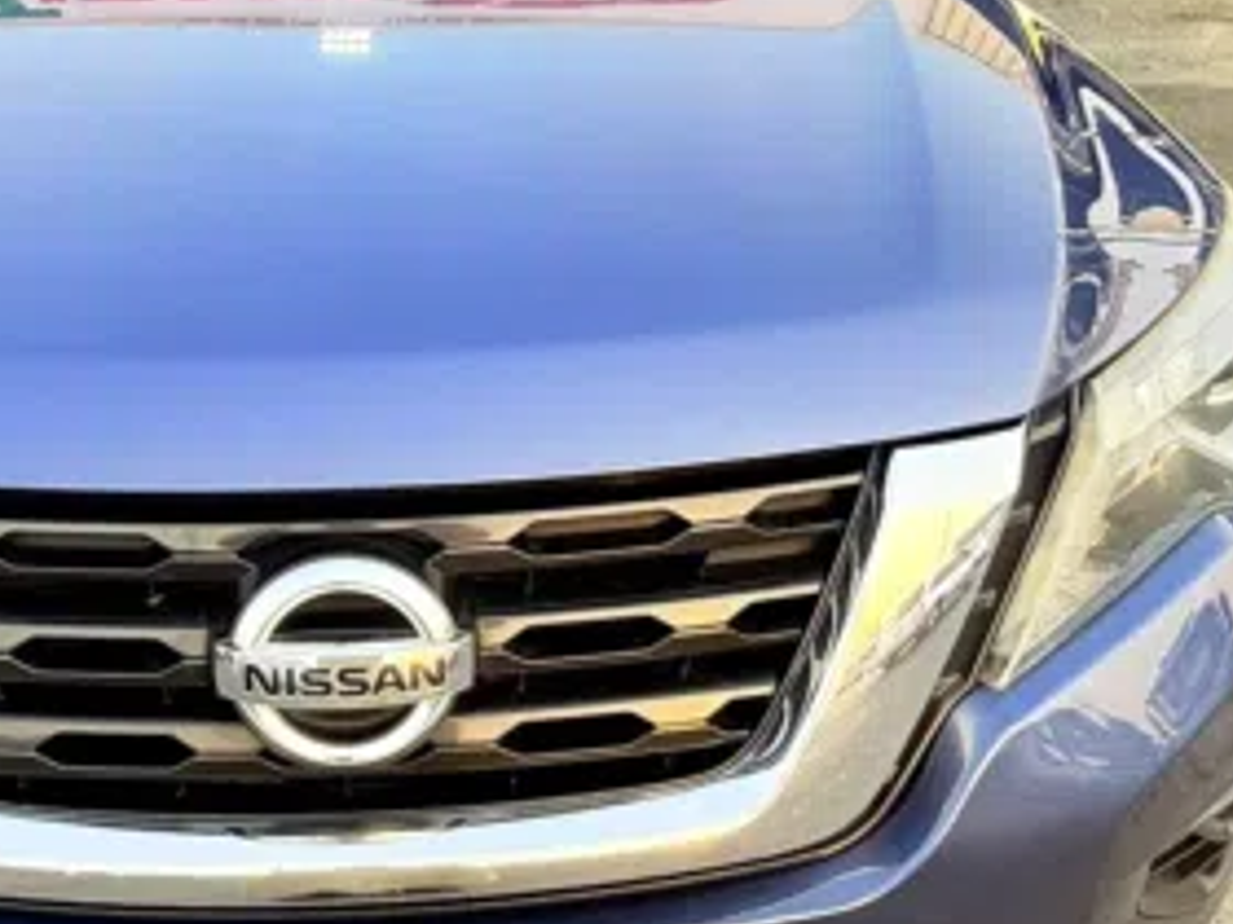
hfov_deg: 54.9
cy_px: 352
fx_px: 1140
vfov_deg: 43.8
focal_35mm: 32
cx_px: 352
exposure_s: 1/115
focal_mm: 2.22
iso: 64
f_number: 2.2
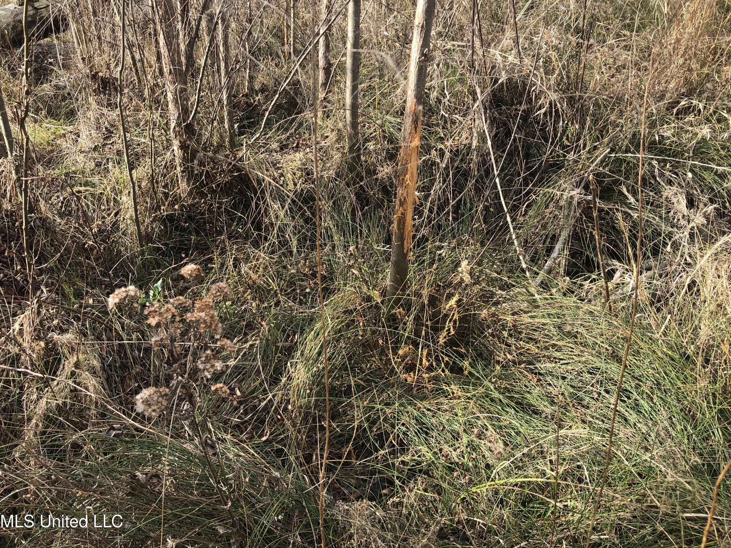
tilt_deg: -23.7
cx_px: 348
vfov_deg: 45.4
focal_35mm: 31
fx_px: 655
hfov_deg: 58.3
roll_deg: +5.3
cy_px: 246
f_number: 1.8
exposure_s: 1/410
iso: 20
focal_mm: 3.99
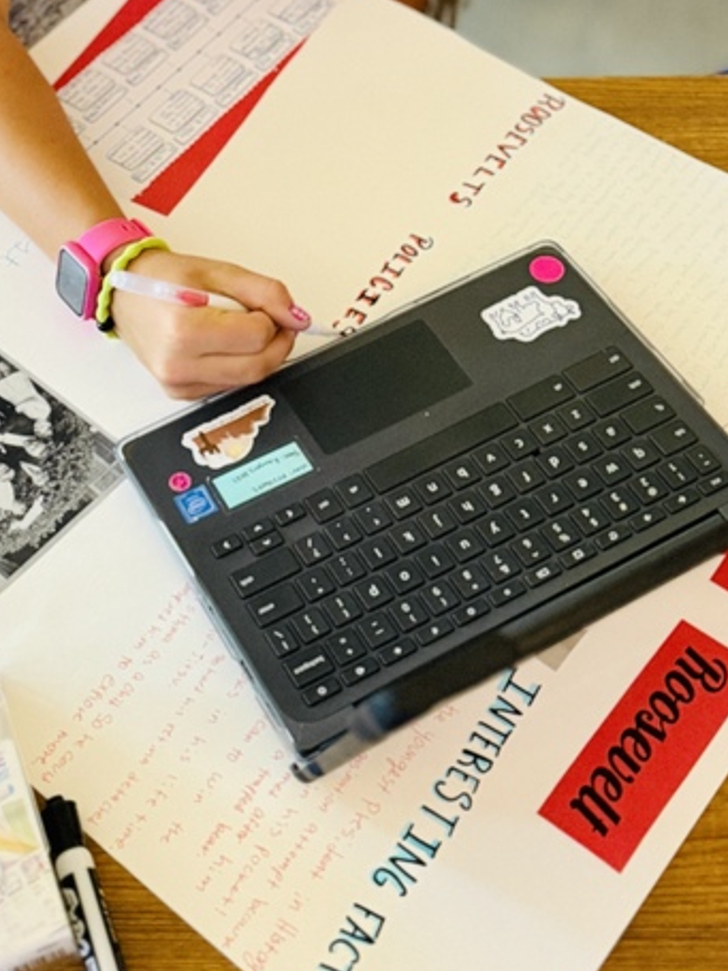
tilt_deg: -53.5
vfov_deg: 35.3
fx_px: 1515
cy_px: 350
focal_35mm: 54
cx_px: 243
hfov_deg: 26.9
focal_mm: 6.76
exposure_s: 1/60
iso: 800
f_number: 1.78
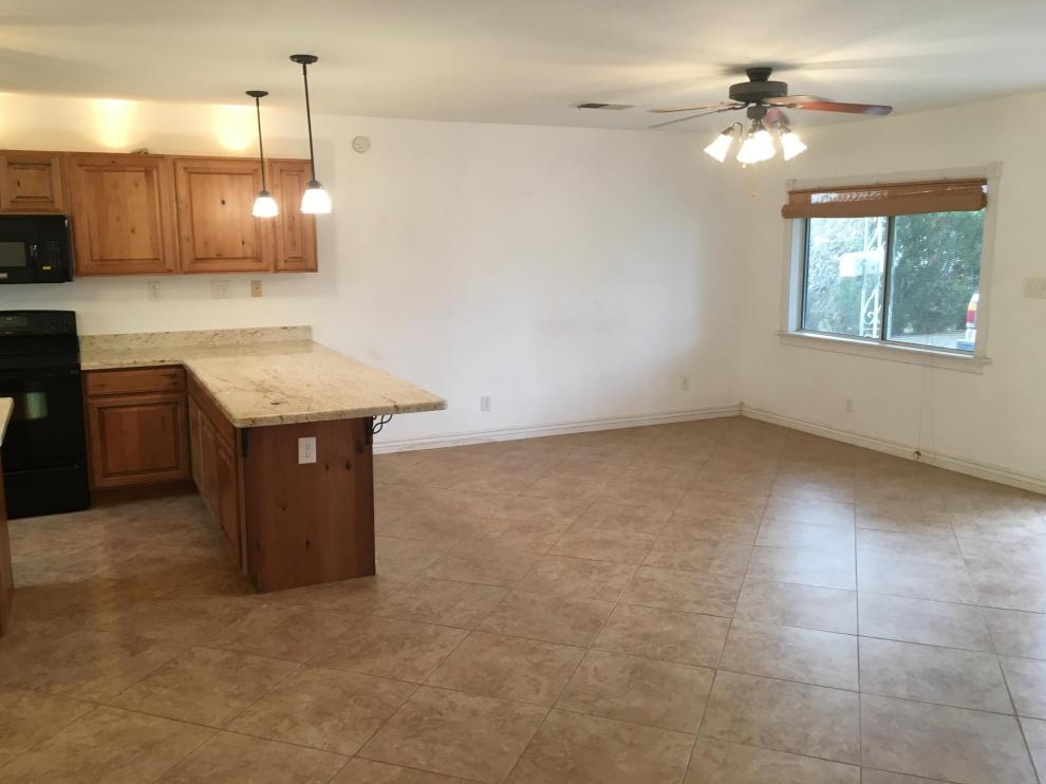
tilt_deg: -8.6
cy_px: 379
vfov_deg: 46.8
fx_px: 906
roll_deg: +0.5
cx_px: 507
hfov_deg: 60.0
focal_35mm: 30
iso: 64
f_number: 2.2
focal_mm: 4.15
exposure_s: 1/30
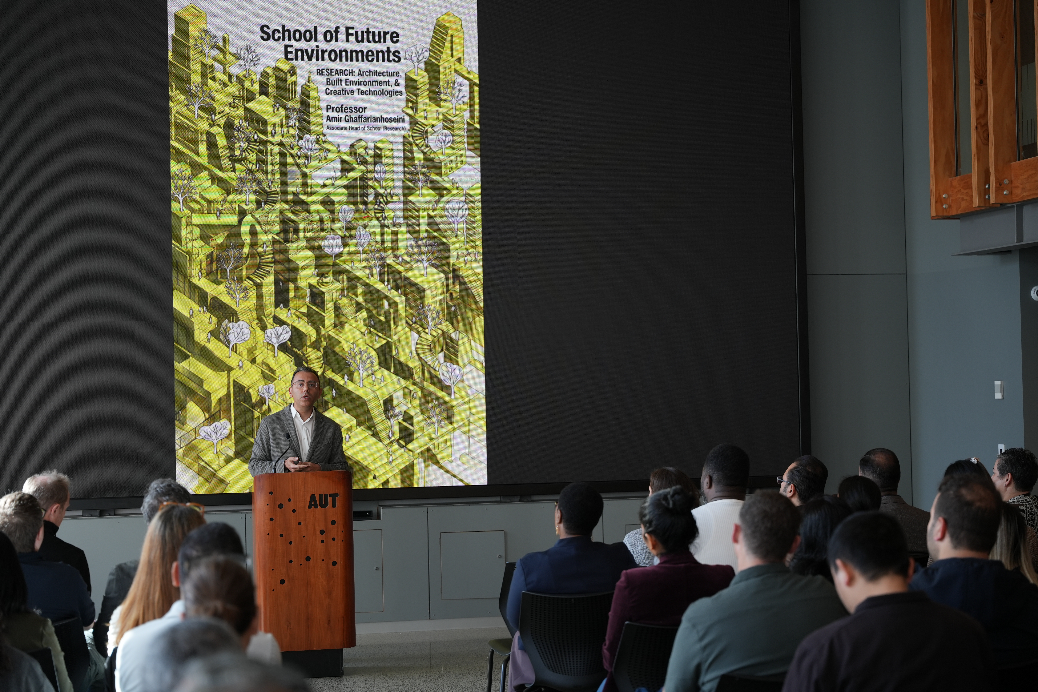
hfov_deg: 31.2
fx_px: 1860
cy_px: 346
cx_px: 519
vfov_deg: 21.1
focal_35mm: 64
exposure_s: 1/200
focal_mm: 64.5
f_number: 2.8
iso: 250
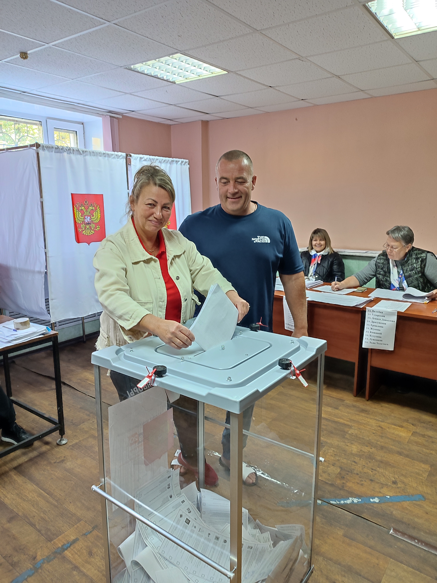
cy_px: 292
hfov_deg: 56.8
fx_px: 404
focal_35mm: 24
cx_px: 218
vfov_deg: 71.6
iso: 886
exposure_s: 1/25
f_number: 1.89
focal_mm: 5.89
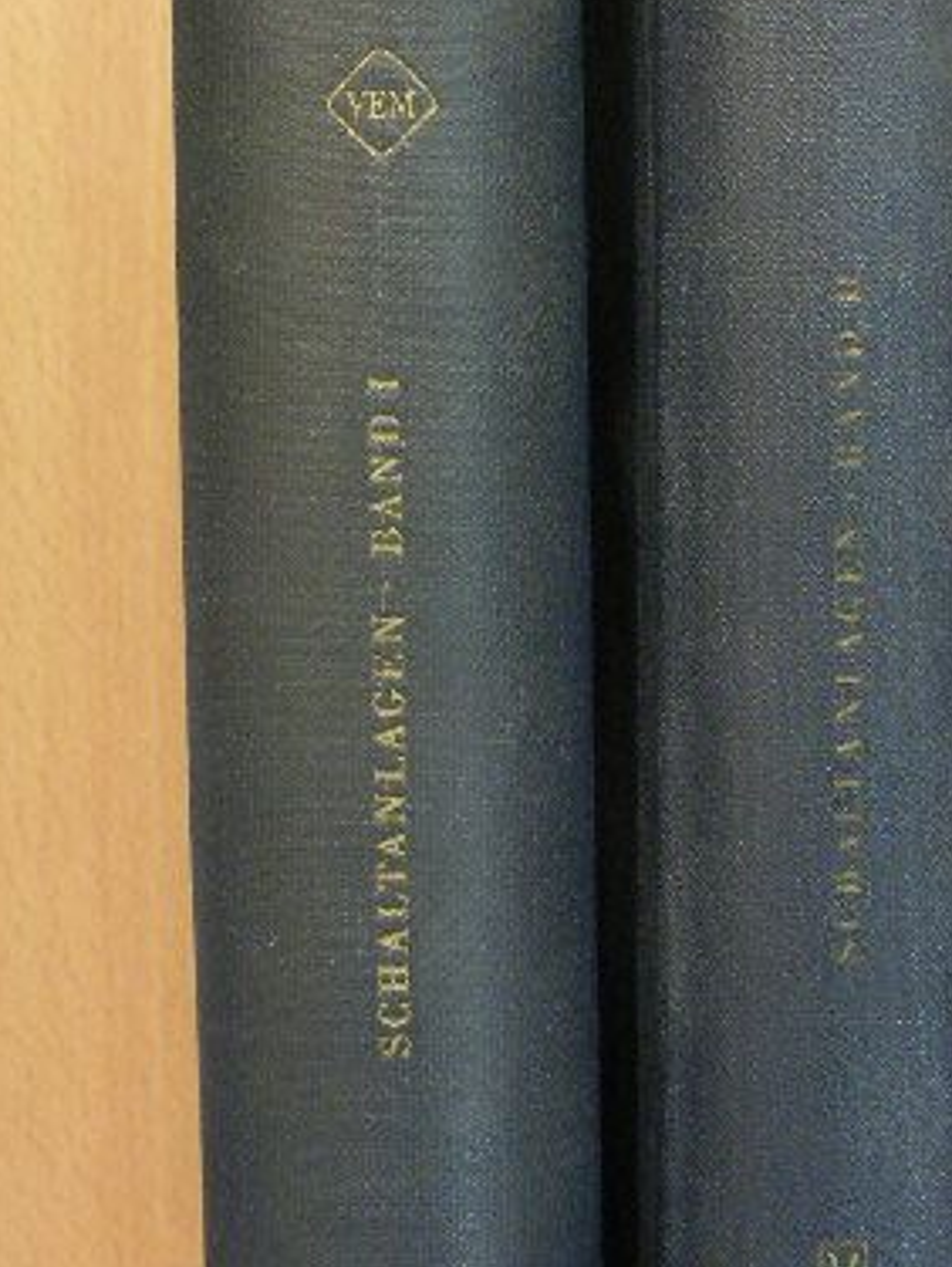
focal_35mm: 75
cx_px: 469
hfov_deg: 19.7
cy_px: 571
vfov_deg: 26.0
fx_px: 2745
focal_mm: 7.4
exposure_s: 1/16.4
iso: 200
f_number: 3.5
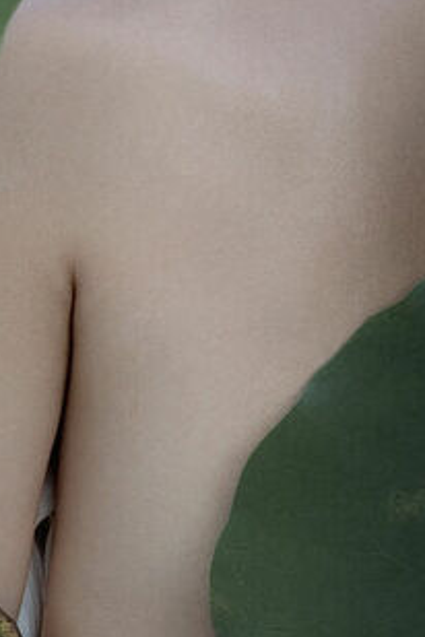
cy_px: 512
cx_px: 406
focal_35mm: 433
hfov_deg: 3.2
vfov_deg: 4.8
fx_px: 7667
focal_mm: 85
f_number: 4
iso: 320
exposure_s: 1/800
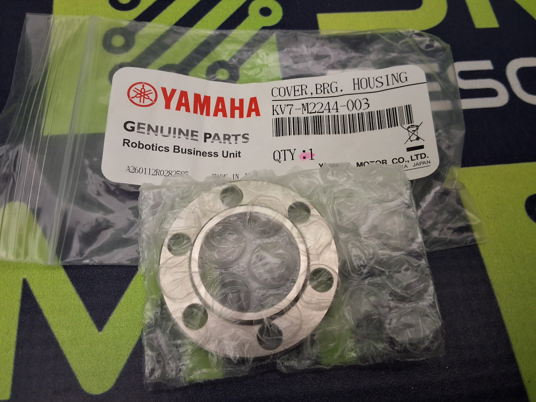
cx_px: 268
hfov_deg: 63.4
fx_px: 434
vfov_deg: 49.7
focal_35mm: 28
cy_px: 201
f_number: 1.9
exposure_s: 1/20
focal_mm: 2.91
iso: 320
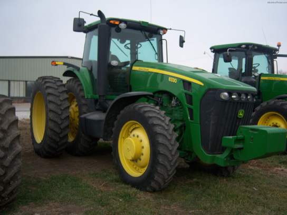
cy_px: 108
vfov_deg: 39.7
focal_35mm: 36
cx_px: 144
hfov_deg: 51.4
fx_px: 298
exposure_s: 1/640
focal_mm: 7.5
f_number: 2.8
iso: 80
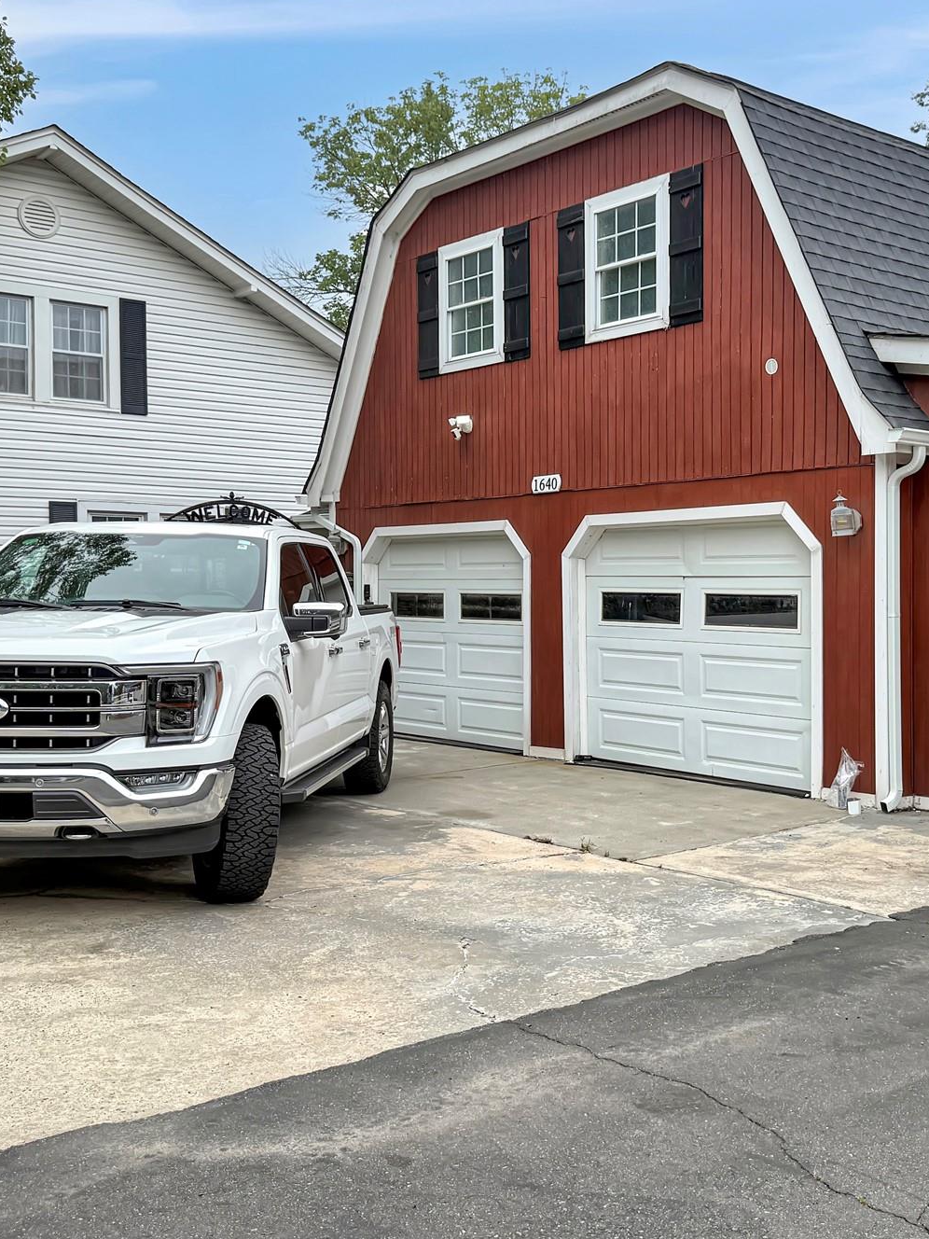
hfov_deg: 38.3
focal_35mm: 37
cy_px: 620
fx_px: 1324
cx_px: 607
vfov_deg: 50.1
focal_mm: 6.76
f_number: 1.78
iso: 80
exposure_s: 1/2445
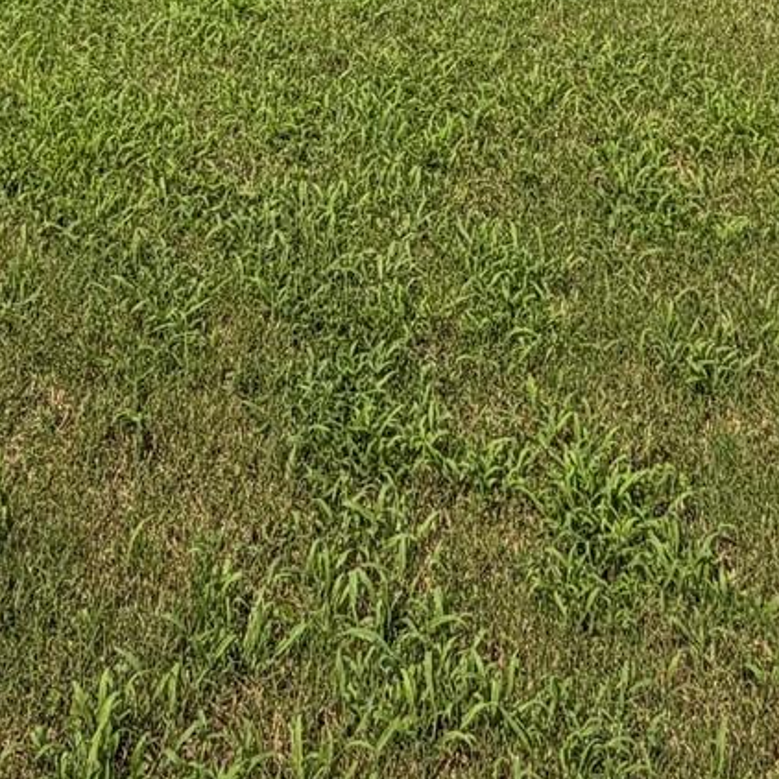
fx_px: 1528
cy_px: -541
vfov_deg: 21.3
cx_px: 380
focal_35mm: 60
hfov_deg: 28.6
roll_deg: -0.6
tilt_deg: -1.1
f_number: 2.2
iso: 20
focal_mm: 2.22
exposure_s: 1/1033
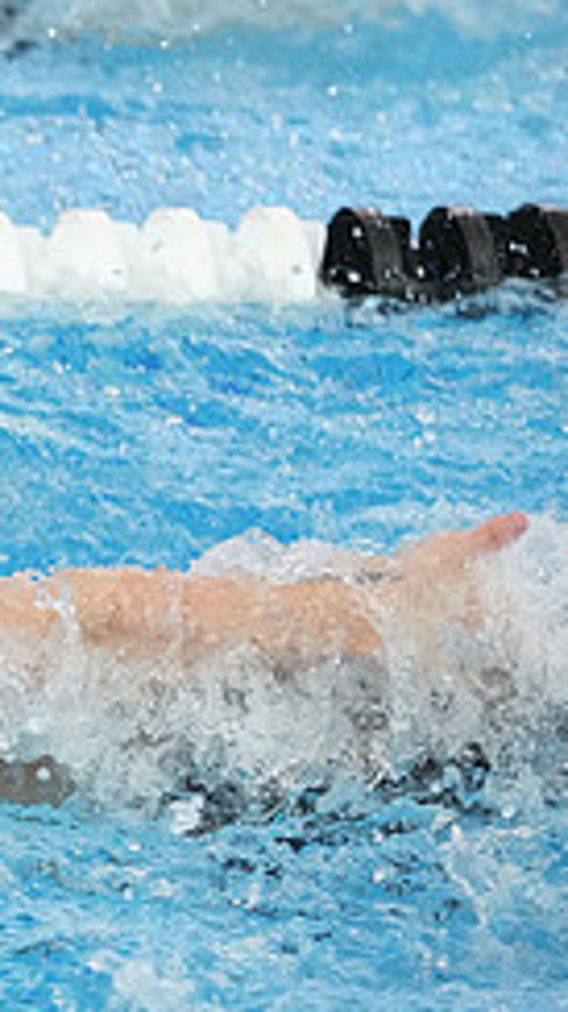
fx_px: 7159
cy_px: 429
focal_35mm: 267
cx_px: -622
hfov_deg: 4.5
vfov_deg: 8.1
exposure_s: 1/1250
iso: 5000
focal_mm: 107
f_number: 4
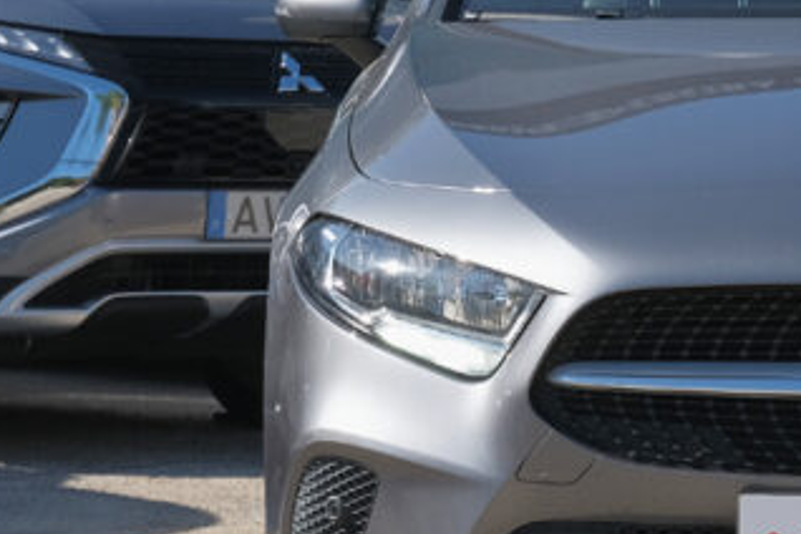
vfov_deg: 6.3
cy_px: 293
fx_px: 4872
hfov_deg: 9.3
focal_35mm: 219
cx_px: 934
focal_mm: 45
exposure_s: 1/250
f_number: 9
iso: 160
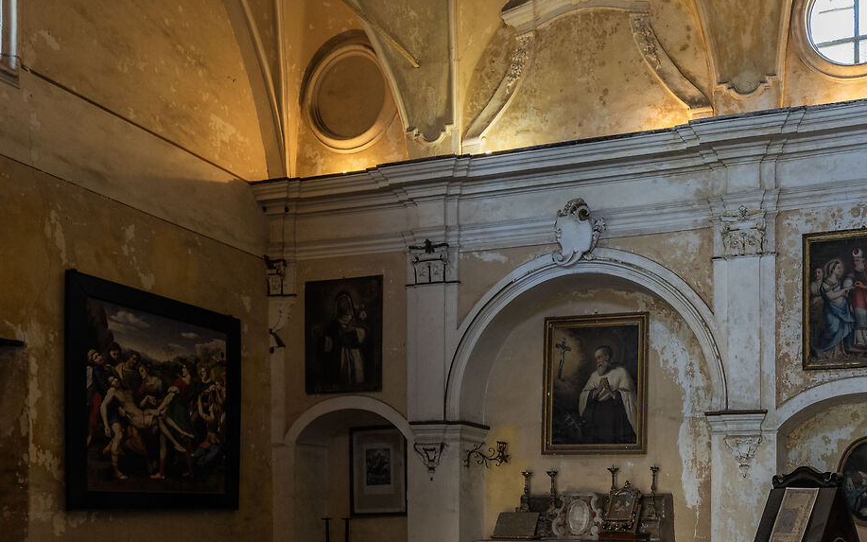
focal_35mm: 32
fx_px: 756
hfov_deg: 57.5
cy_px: 421
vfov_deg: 38.2
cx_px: 617
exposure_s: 1/40
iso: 400
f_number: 2.8
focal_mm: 12
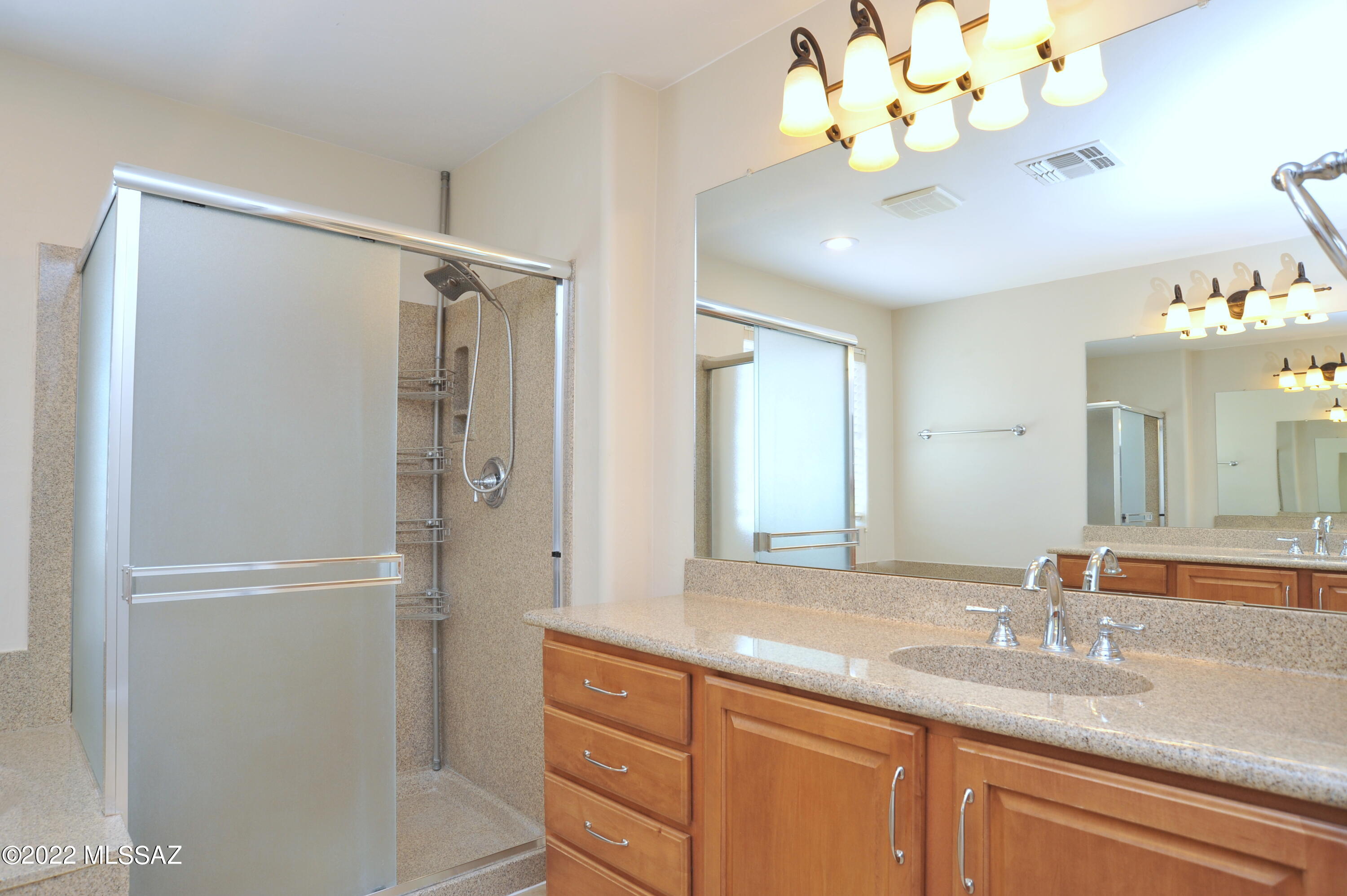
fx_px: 785
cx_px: 674
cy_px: 448
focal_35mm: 21
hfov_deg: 81.2
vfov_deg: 59.4
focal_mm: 21
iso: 640
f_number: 10
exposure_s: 1/40
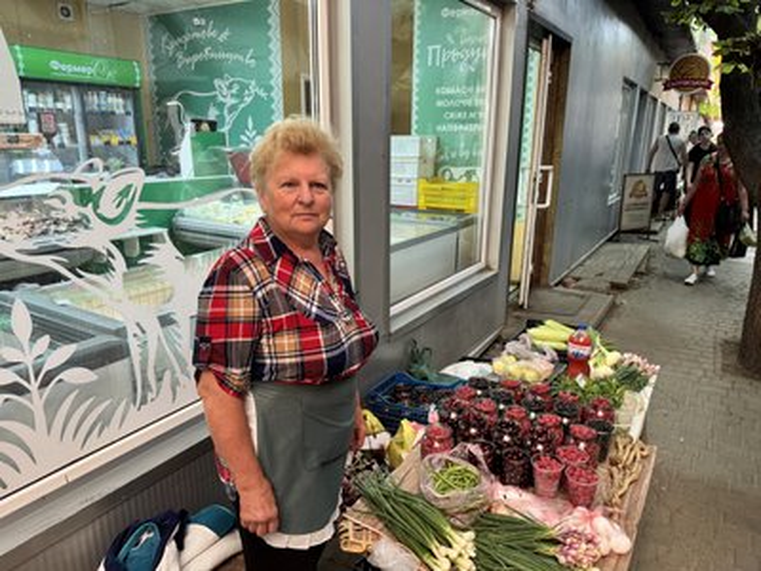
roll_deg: -0.8
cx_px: 380
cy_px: 286
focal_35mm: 24
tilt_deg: -15.7
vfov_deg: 56.8
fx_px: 528
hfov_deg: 71.6
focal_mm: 6.76
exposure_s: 1/50
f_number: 1.78
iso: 160
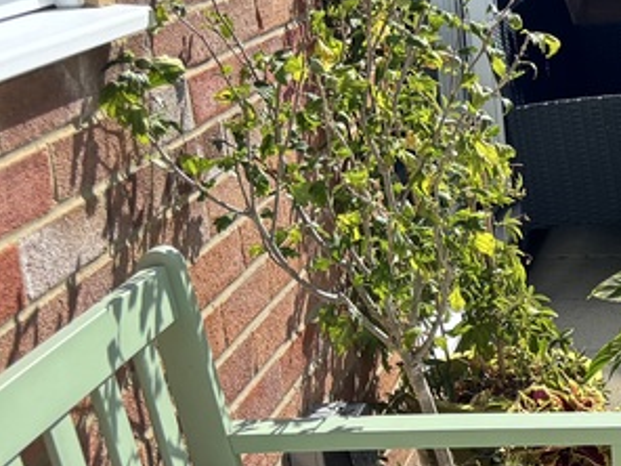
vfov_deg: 16.4
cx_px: 1038
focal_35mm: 90
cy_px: 298
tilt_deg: -16.6
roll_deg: -0.6
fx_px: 1615
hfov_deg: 18.3
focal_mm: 5.96
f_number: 1.6
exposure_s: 1/2857
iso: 50
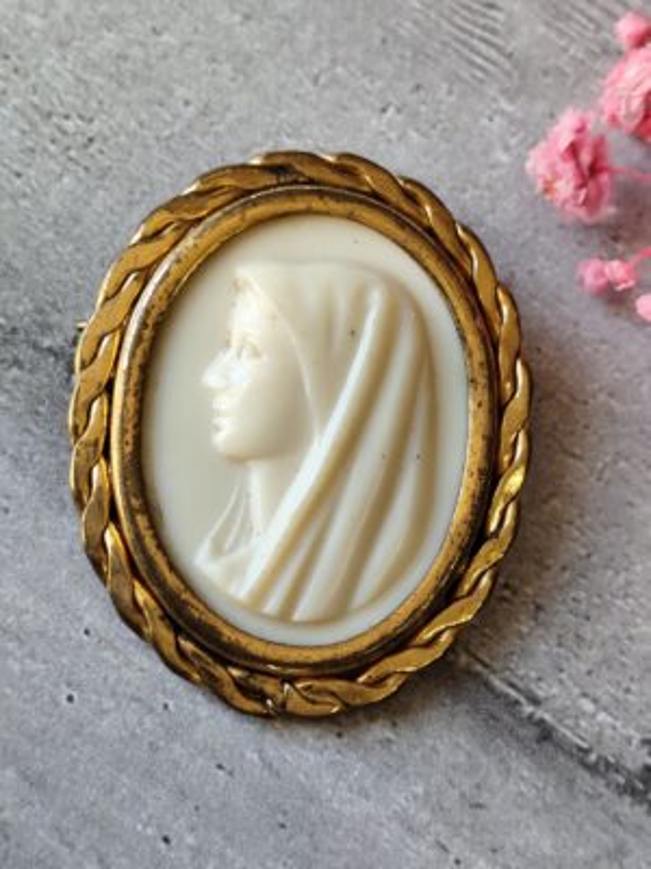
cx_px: 326
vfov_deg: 21.1
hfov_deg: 15.9
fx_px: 2332
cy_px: 434
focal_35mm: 93
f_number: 1.65
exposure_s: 1/100
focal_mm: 6.19
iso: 200
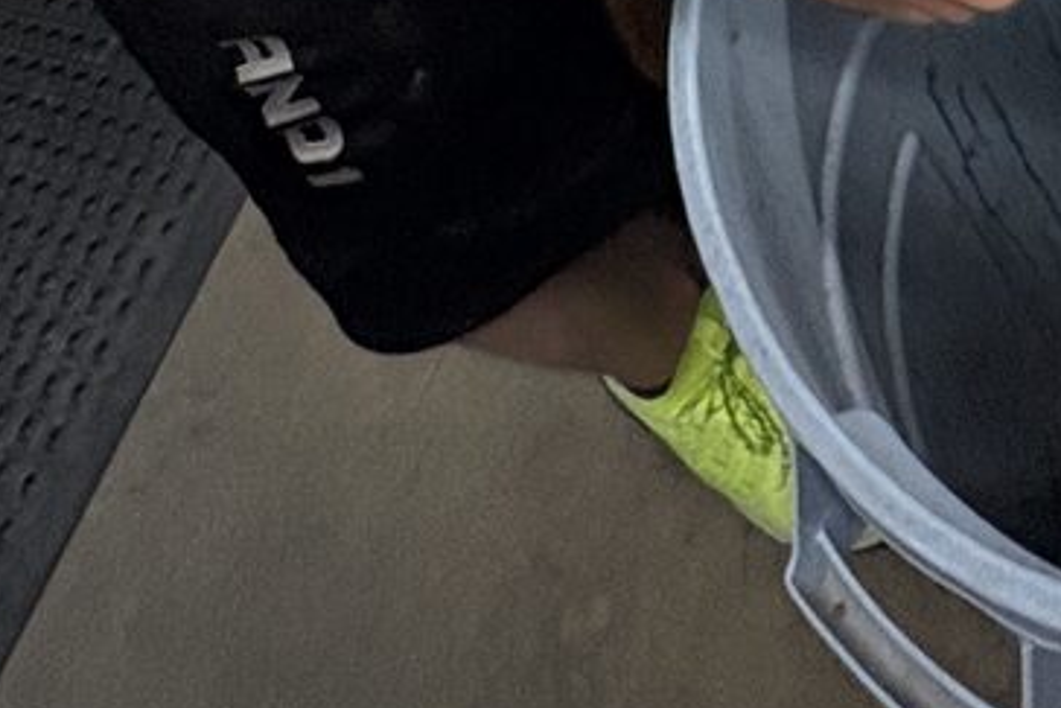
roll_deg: +22.8
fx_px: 1887
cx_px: 746
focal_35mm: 64
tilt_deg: -25.5
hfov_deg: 31.0
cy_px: -999
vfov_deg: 14.2
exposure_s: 1/120
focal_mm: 2.22
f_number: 2.2
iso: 200
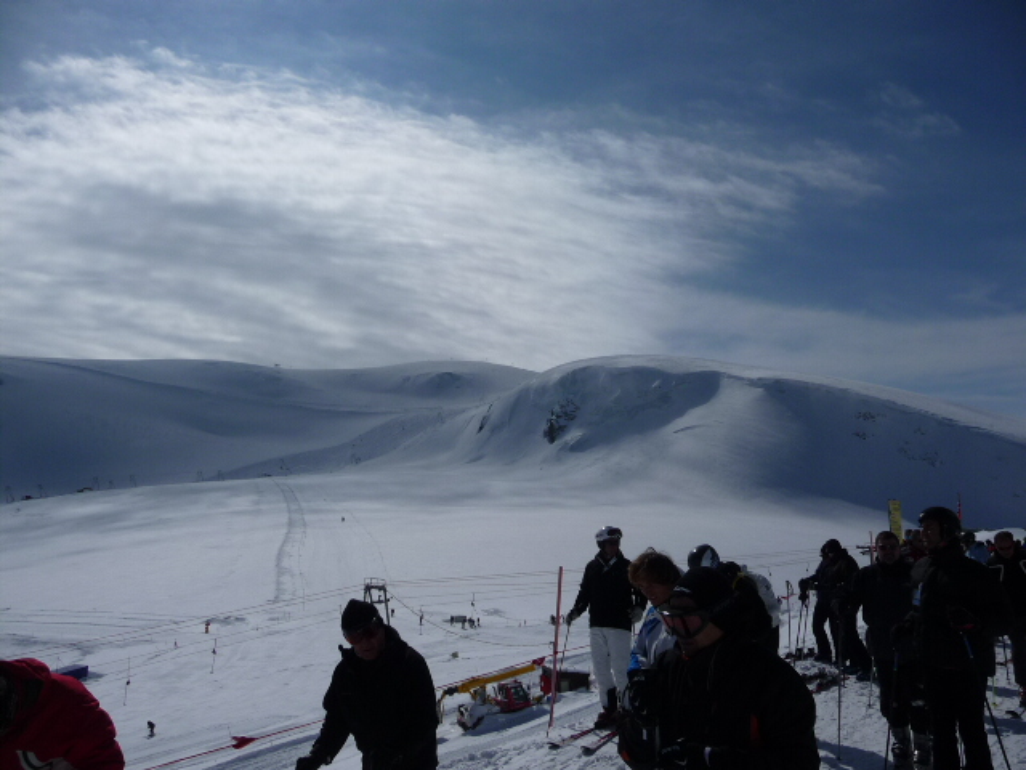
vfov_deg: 49.7
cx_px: 513
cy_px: 385
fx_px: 830
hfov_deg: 63.4
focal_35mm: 28
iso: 100
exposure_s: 1/1600
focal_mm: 4.7
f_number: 8
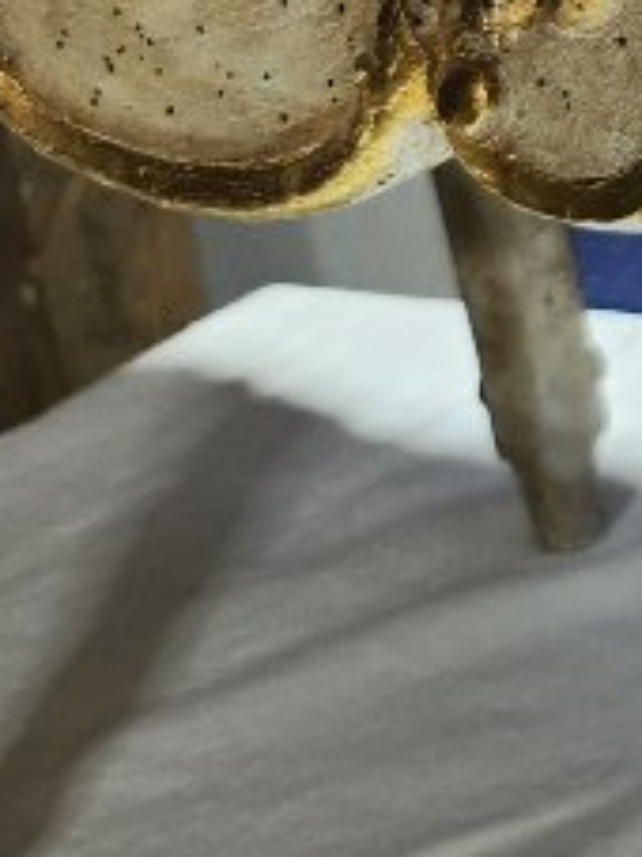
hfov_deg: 10.2
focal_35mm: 127
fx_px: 3143
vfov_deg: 14.6
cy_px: -362
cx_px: 1529
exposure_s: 1/180
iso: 80
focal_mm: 5
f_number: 1.8
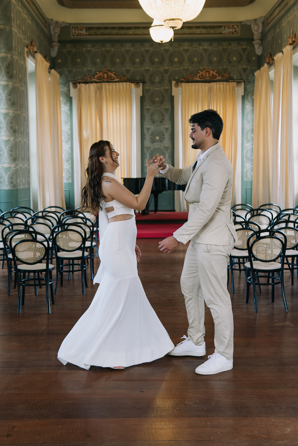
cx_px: 149
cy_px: 223
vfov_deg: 43.6
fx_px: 559
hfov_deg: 29.9
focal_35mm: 45
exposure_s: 1/200
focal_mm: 30
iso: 500
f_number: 2.8
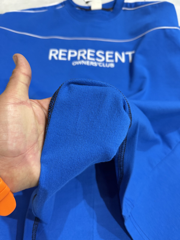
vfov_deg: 71.6
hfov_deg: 56.8
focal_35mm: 24
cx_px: 90
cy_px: 120
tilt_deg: -64.5
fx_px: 166
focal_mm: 6.76
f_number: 1.78
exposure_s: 1/100
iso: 200
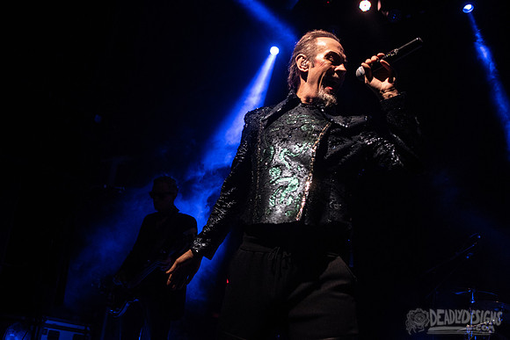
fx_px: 571
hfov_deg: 48.0
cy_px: 170
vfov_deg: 33.2
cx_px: 216
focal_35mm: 40
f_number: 3.2
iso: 3200
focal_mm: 35
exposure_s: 1/200
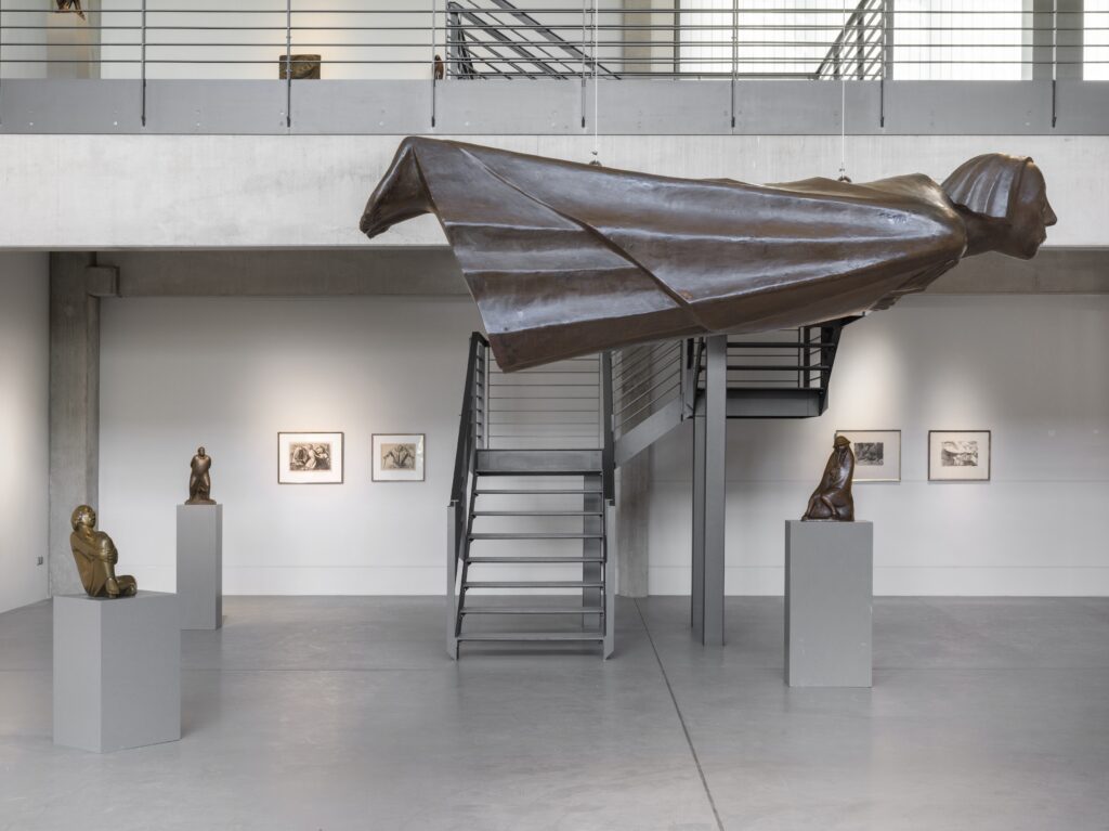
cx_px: 554
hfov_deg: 40.5
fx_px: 1505
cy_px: 416
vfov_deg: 30.9
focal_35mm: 47
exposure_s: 1/4
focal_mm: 60
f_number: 16
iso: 200
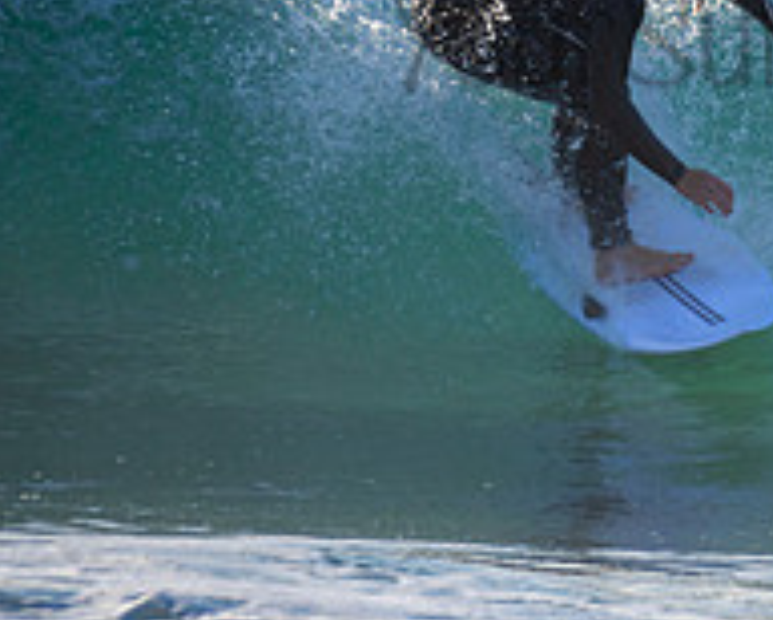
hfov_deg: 0.9
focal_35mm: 2124
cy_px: -6
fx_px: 48642
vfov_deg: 0.7
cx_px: 801
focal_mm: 500
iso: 180
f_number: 5.6
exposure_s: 1/640
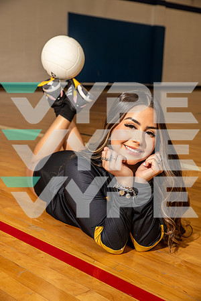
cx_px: 100
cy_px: 150
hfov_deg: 23.4
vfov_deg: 34.5
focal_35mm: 58
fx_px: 486
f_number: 7.1
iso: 320
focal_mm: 58
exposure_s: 1/250
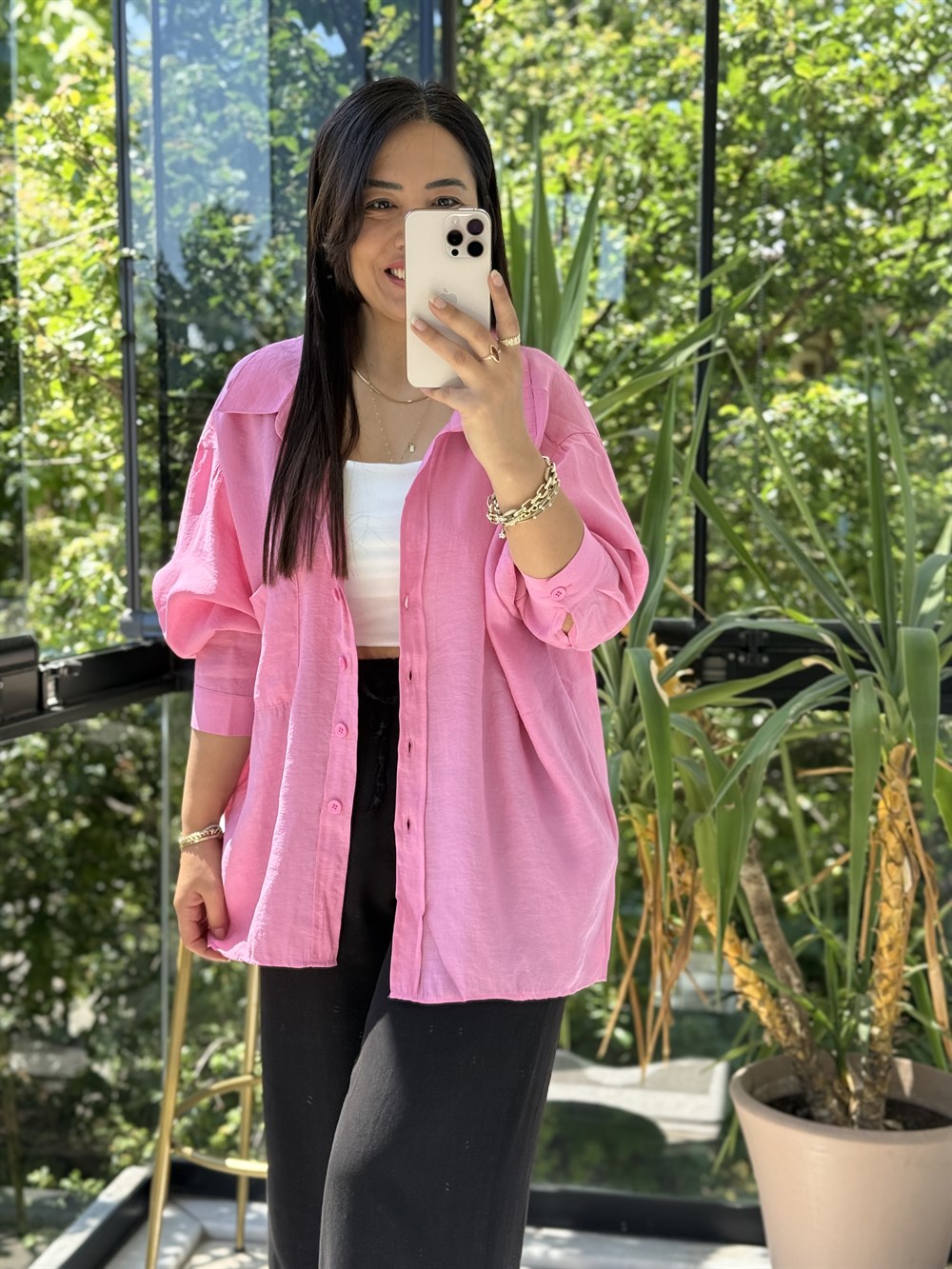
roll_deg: -0.3
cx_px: 476
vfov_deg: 39.7
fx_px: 1760
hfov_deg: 30.3
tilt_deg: -19.8
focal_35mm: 48
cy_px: 634
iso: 80
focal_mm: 6.76
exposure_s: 1/425
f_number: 1.78
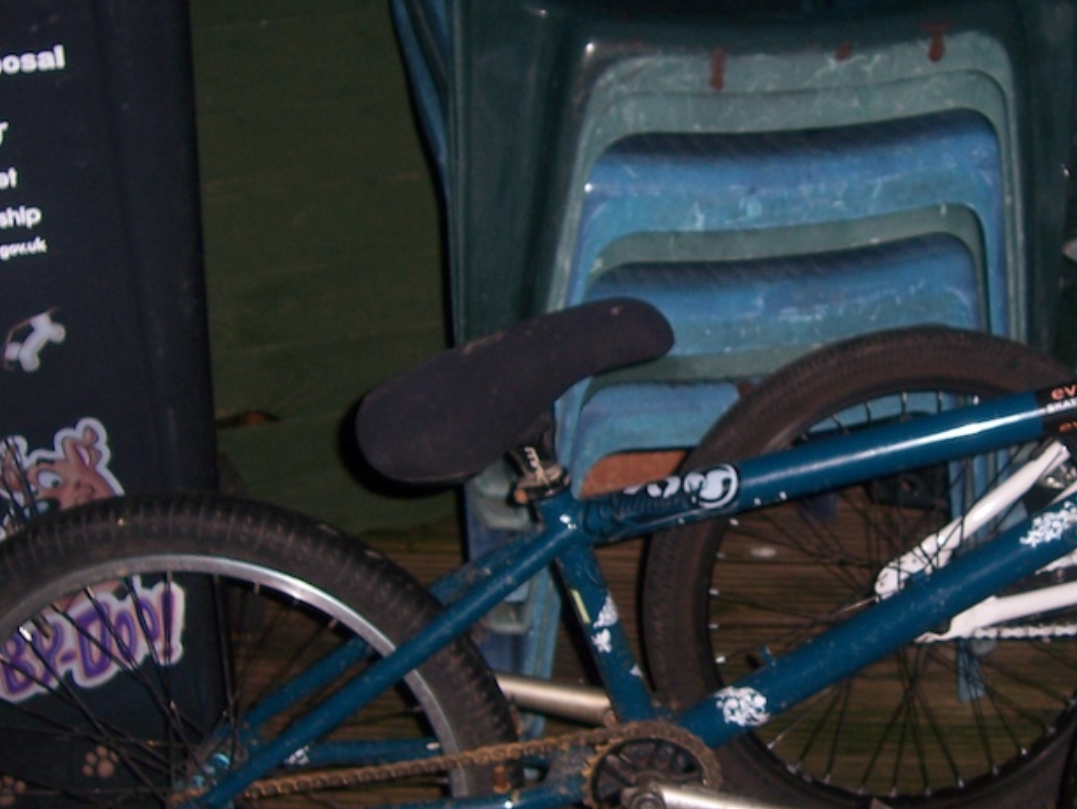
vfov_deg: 24.4
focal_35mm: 60
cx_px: 777
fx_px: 1867
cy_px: 483
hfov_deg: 31.7
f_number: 3
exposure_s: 1/60
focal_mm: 6
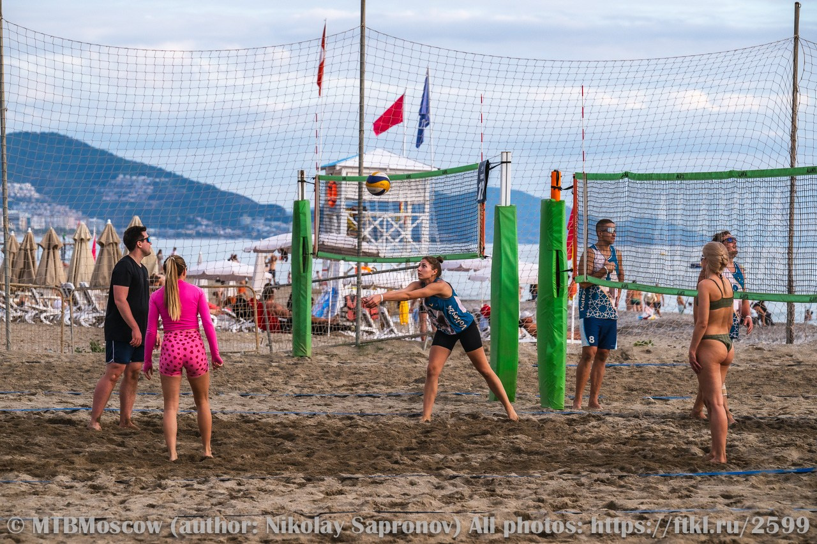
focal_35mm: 160
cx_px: 408
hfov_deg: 12.8
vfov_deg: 8.6
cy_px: 272
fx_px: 3630
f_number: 7.1
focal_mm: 160
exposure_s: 1/1000
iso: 400
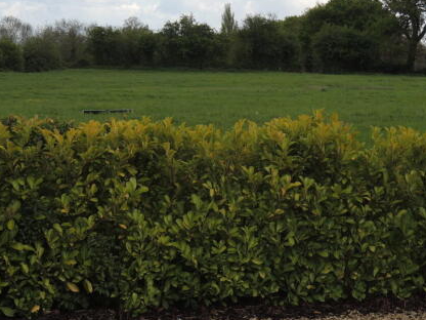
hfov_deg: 16.5
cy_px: 111
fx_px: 1464
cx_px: 295
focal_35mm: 119
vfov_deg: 12.4
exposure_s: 1/500
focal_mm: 15.1
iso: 100
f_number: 4
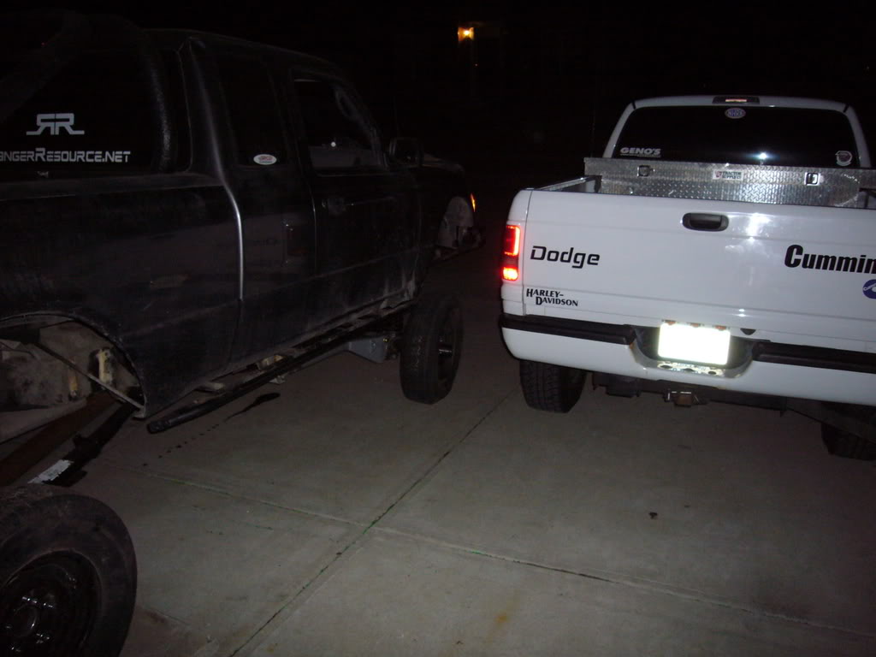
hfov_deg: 60.0
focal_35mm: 30
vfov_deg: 46.8
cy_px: 328
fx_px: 759
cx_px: 438
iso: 200
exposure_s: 1/30
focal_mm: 4.9
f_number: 2.9
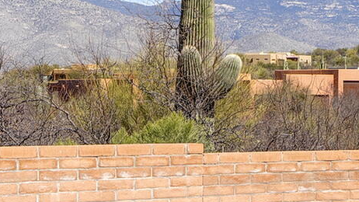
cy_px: 71
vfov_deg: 9.5
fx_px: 1209
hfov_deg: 16.8
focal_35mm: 127
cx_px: 239
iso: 100
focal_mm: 20
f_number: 9
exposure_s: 1/160
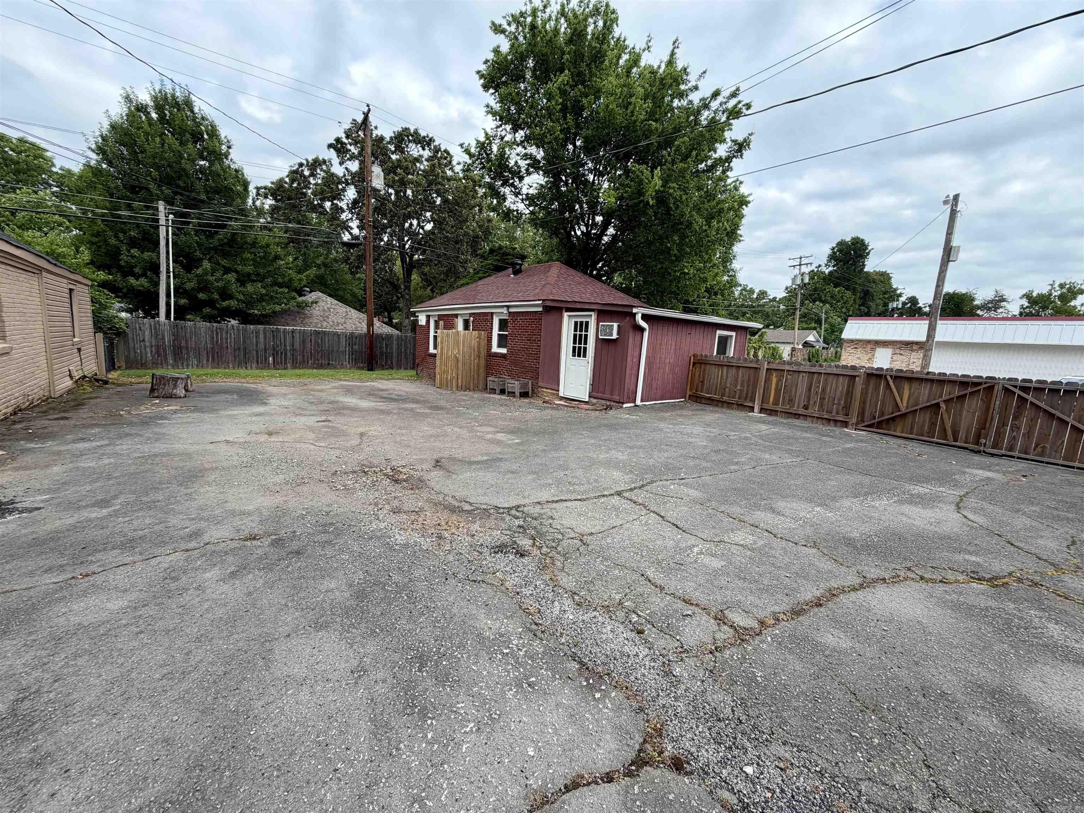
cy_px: 406
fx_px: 438
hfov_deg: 102.1
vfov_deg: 85.7
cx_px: 542
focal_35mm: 14
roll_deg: -2.9
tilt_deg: -6.7
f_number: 2.2
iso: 50
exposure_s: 1/502
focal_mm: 2.22
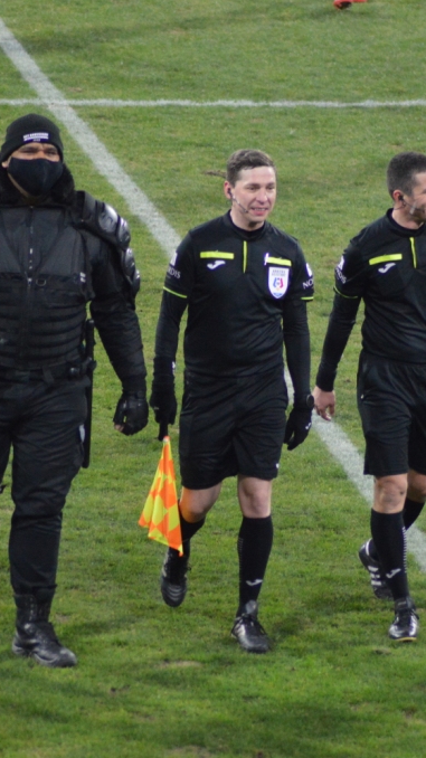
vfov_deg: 5.1
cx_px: 321
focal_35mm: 427
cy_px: 378
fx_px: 8581
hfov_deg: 2.8
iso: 3200
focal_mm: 180
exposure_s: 1/500
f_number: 4.5
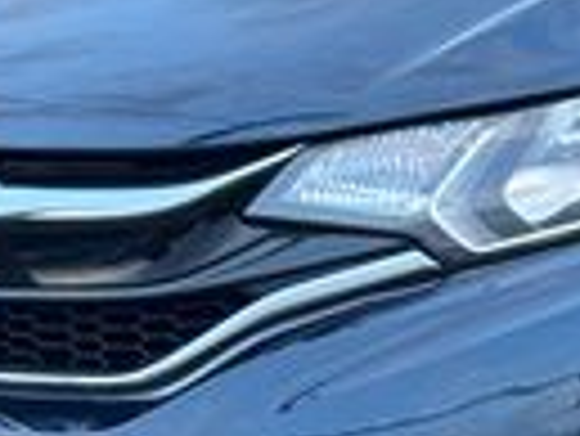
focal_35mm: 302
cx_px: 967
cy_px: 49
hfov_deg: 6.4
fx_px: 5065
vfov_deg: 4.9
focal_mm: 6.76
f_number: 1.78
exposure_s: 1/60
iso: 64
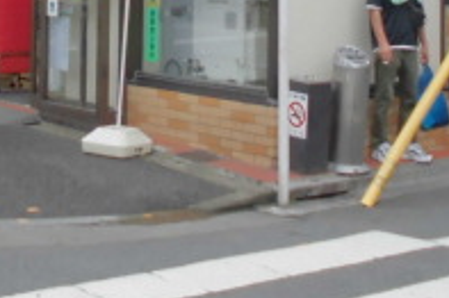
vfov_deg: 13.2
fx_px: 1221
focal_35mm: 98
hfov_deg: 20.7
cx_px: 144
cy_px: -150
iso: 100
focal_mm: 5.3
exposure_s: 1/60
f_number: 3.7
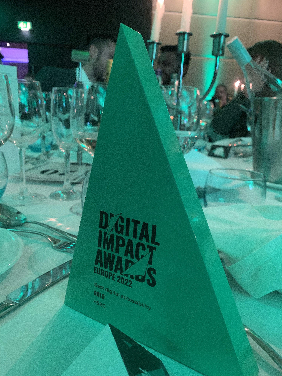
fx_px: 282
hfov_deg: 53.1
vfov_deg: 67.3
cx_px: 141
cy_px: 188
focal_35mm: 26
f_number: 1.8
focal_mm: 4.25
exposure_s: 1/20
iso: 640
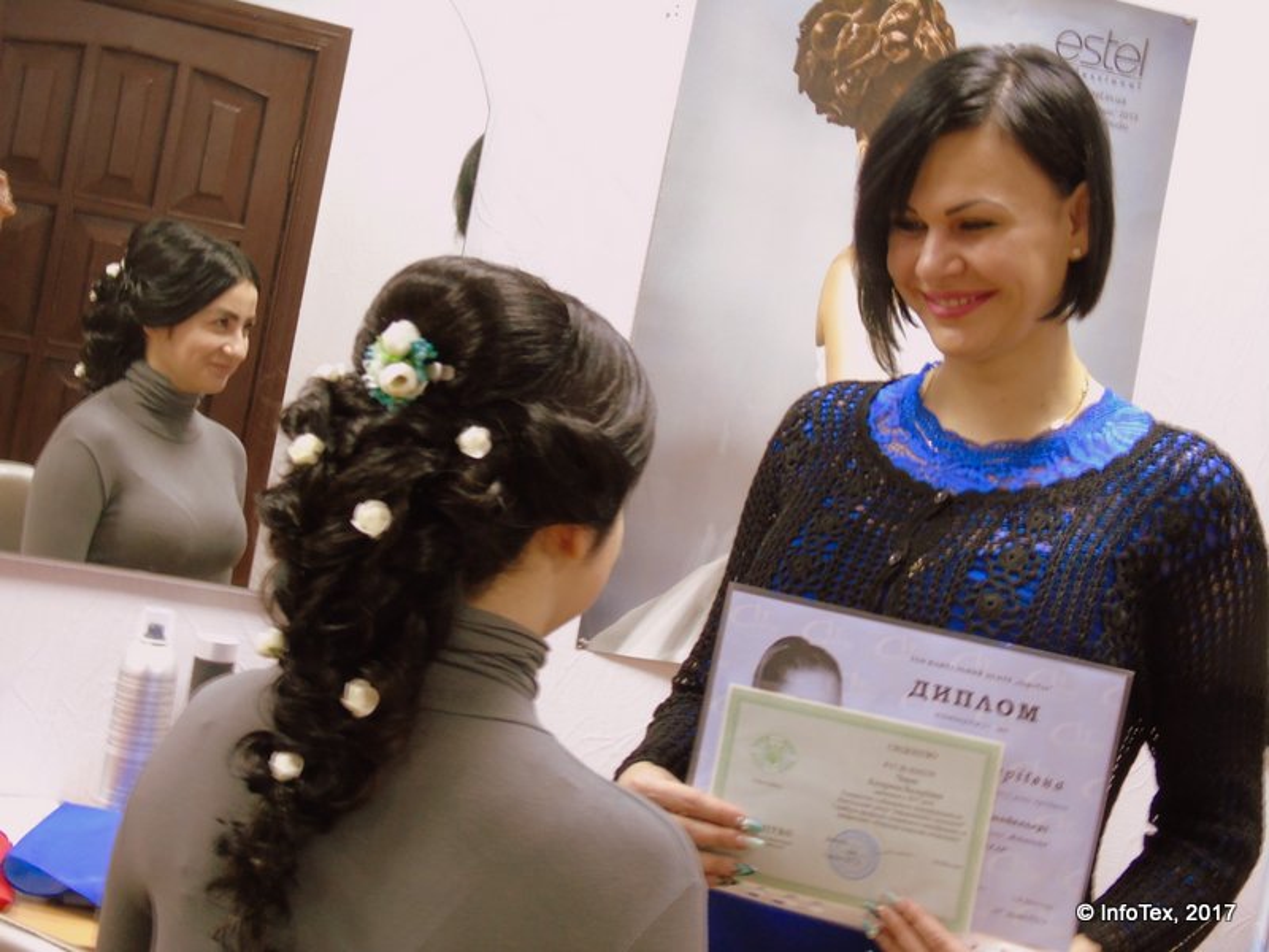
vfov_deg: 23.7
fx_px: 2273
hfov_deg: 31.2
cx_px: 634
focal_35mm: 62
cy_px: 476
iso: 400
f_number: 4.5
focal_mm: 11
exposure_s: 1/5
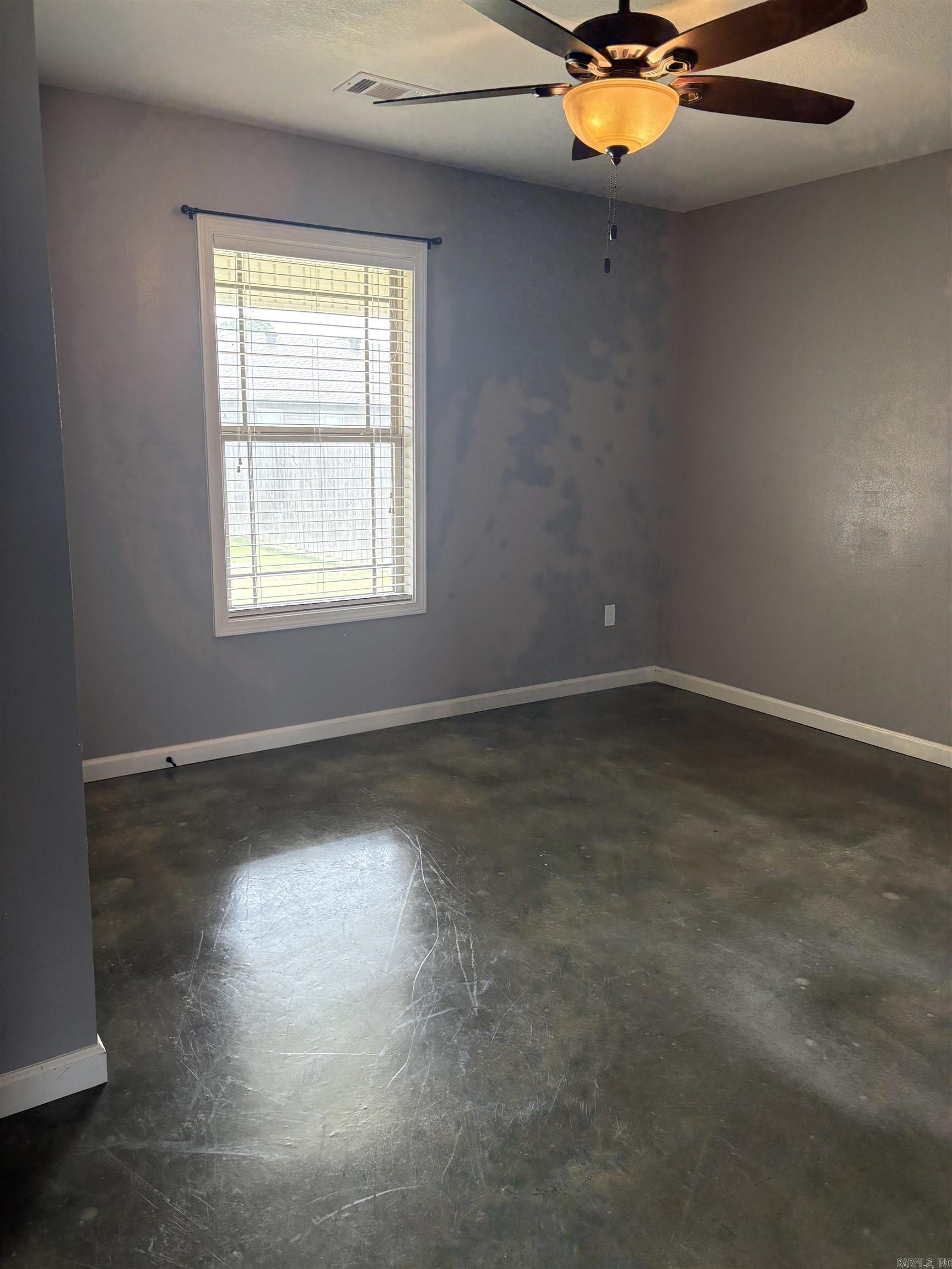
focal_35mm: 26
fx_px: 953
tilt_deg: -9.5
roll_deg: +0.0
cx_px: 476
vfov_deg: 67.3
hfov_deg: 53.1
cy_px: 634
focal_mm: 5.96
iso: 200
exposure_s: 1/120
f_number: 1.6
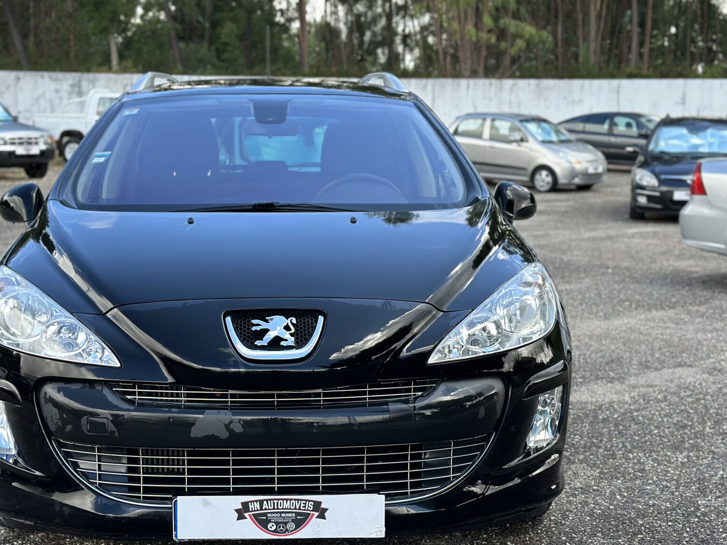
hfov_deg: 32.1
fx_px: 1260
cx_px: 312
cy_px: 290
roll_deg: +0.6
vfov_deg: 24.4
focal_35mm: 60
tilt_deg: -5.4
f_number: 1.78
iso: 80
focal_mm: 6.86
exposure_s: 1/580
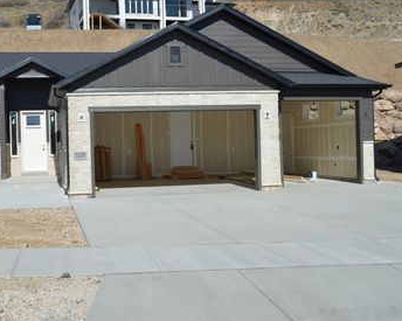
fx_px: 535
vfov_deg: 33.4
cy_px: 145
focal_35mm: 45
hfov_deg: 40.7
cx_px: 136
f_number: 9
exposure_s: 1/320
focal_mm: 22
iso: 100
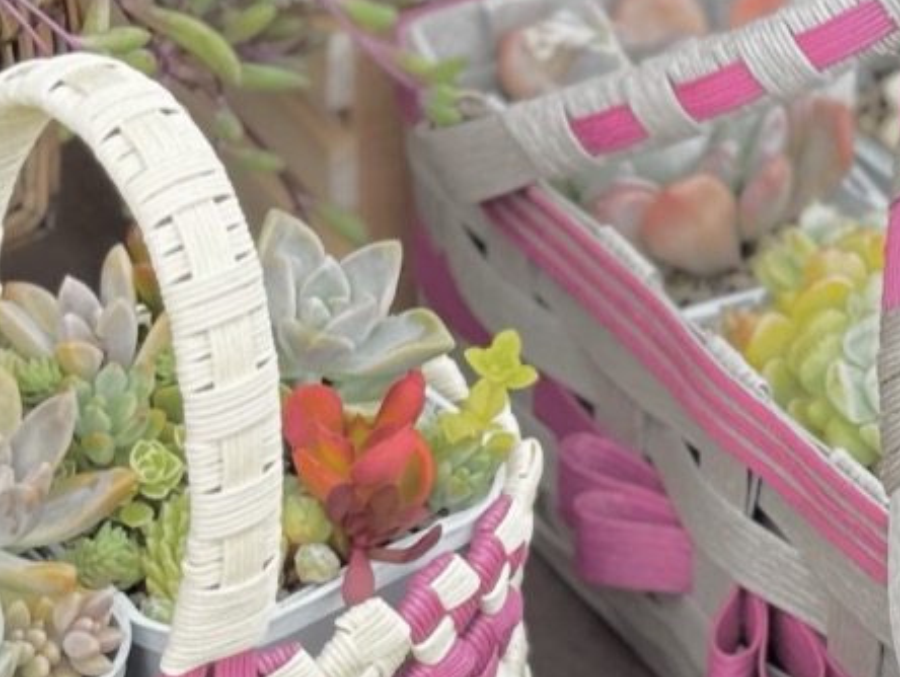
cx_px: 989
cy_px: 192
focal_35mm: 173
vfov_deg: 8.6
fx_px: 4503
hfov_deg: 11.3
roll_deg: -3.5
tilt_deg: -35.4
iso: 80
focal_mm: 6.76
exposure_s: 1/121
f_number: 1.78
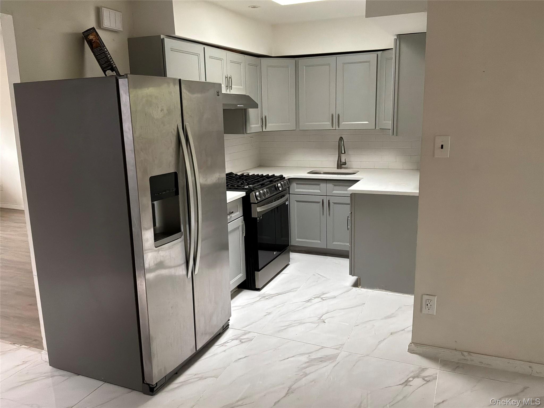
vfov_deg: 49.7
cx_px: 272
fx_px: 440
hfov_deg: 63.4
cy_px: 204
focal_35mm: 28
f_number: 1.8
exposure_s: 1/60
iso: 160
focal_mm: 3
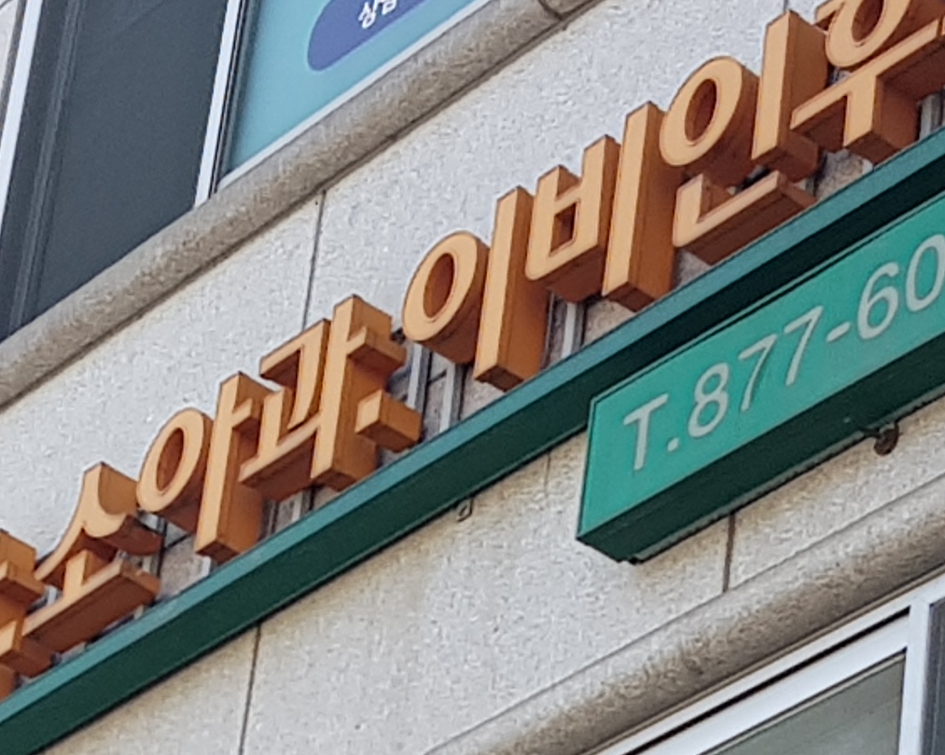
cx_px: 287
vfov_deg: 14.4
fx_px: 2824
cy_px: 1051
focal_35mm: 101
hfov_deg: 18.9
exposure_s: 1/458
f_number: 1.7
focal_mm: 4.2
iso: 40
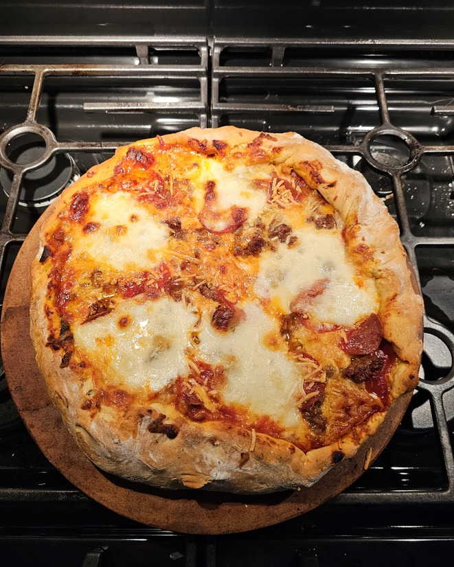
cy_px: 296
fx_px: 420
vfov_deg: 68.1
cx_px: 226
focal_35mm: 25
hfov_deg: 56.8
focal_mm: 6.3
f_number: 1.7
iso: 200
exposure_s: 1/120
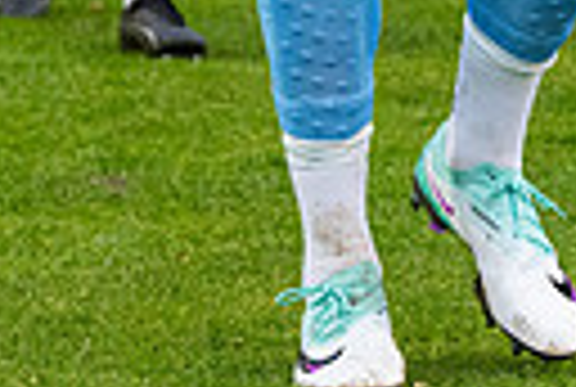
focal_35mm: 432
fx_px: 6928
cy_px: -432
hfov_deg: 4.8
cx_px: 267
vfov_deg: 3.2
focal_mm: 70
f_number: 4
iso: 2000
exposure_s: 1/500
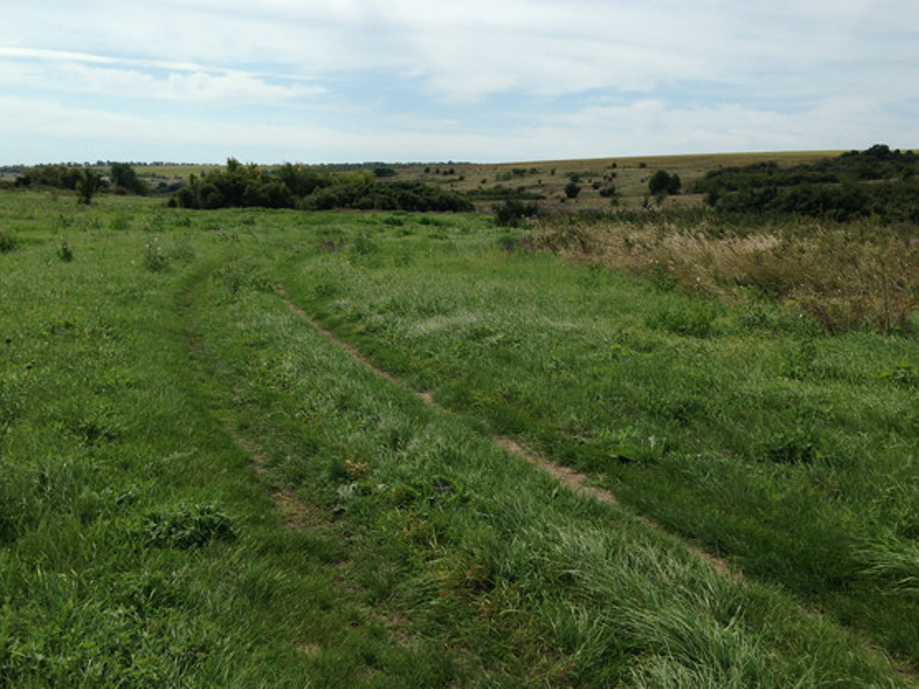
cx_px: 481
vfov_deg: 37.7
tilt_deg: -9.0
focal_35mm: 38
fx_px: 1009
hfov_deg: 49.0
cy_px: 347
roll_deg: +0.0
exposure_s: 1/2857
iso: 50
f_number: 2.4
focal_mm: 4.12
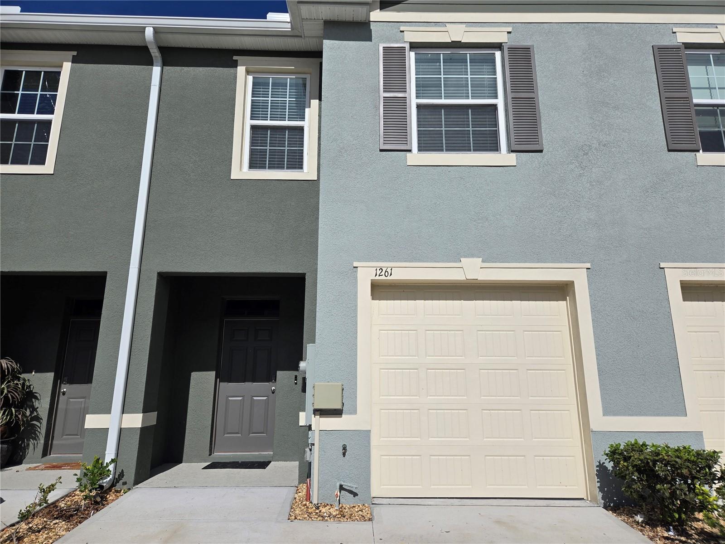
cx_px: 362
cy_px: 272
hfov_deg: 73.9
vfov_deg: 58.9
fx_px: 482
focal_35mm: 23
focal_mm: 5.4
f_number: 1.8
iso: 25
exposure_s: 1/5259
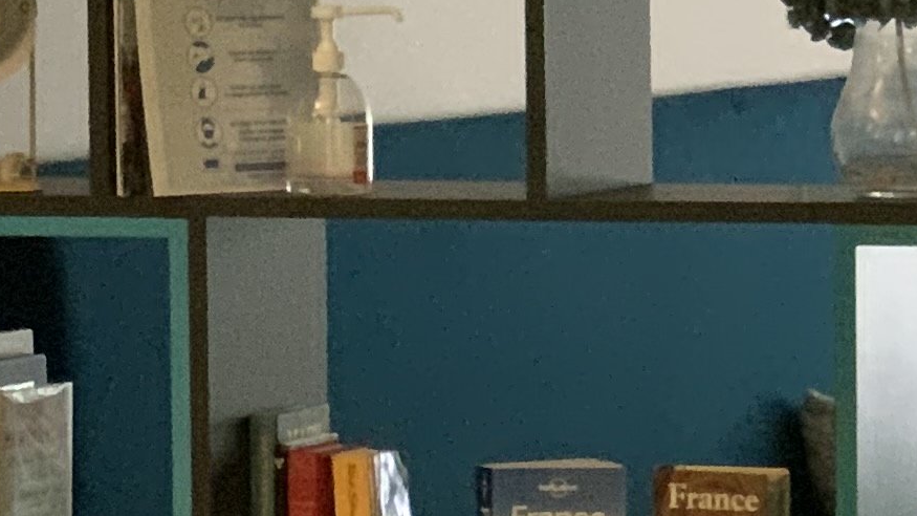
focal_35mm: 261
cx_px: 123
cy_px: 534
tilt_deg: -5.2
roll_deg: -0.4
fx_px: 6346
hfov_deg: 8.2
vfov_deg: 4.6
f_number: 2.4
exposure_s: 1/26
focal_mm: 6
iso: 640
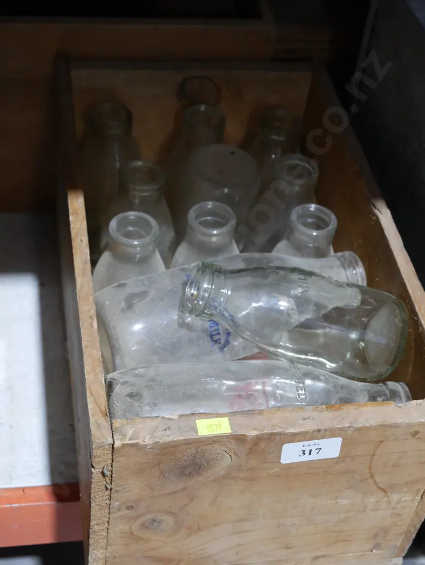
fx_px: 981
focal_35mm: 60
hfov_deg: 24.4
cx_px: 212
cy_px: 282
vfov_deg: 32.2
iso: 1250
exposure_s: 1/60
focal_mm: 30
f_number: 5.4
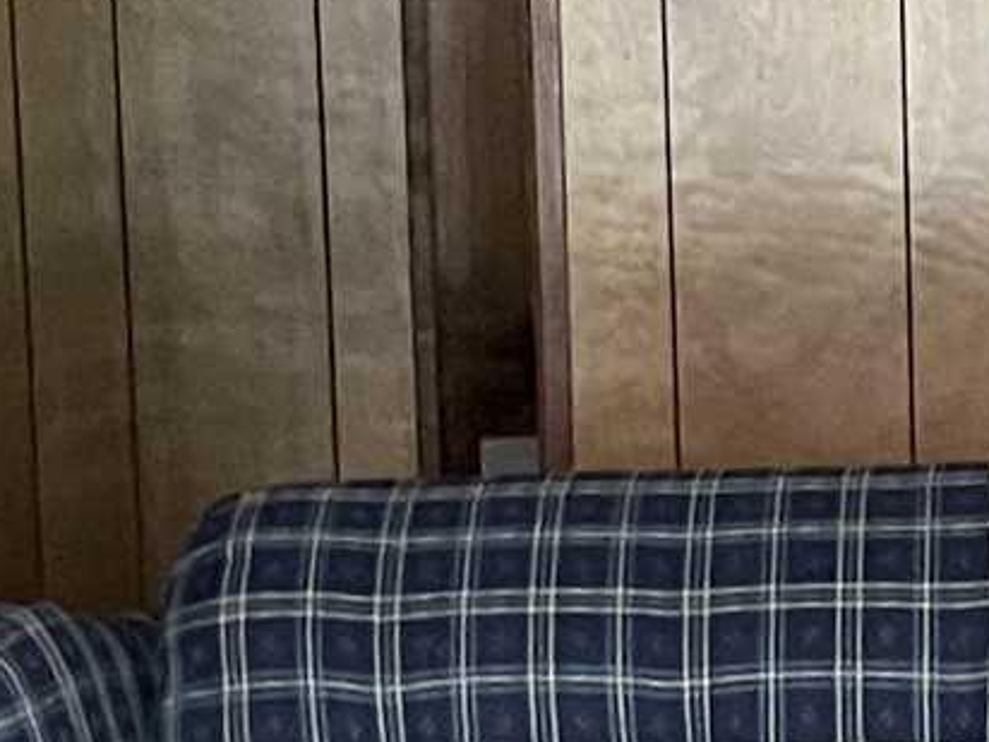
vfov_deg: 7.6
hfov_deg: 10.0
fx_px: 5543
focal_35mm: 194
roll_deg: +0.1
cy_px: 790
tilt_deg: -8.5
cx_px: 1291
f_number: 1.6
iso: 400
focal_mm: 4.2
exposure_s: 1/40
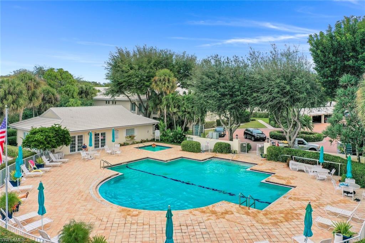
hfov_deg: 65.5
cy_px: 122
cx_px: 182
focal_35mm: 28
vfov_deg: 46.4
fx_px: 284
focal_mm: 10.26
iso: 100
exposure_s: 1/400
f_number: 4.5
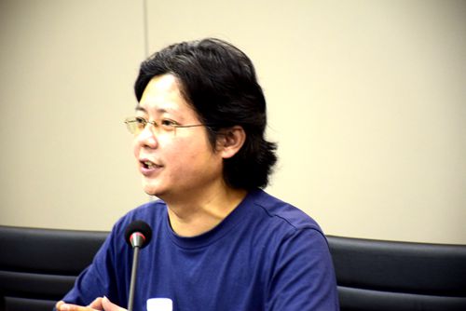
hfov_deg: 9.8
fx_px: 2720
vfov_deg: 6.6
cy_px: 156
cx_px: 233
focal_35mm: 210
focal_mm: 140
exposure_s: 1/45
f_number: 5.6
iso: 2000
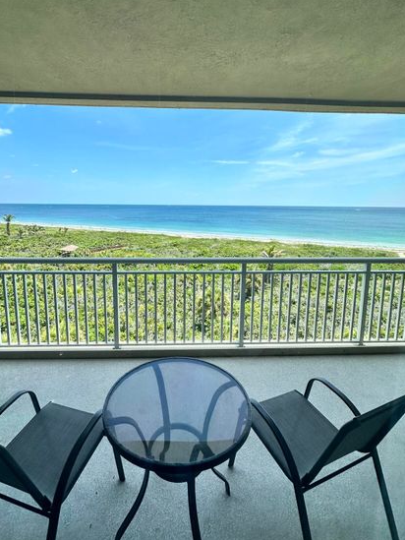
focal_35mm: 17
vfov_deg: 90.7
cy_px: 243
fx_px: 265
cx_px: 182
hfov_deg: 74.5
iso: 40
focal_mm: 2.22
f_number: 2.2
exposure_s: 1/707
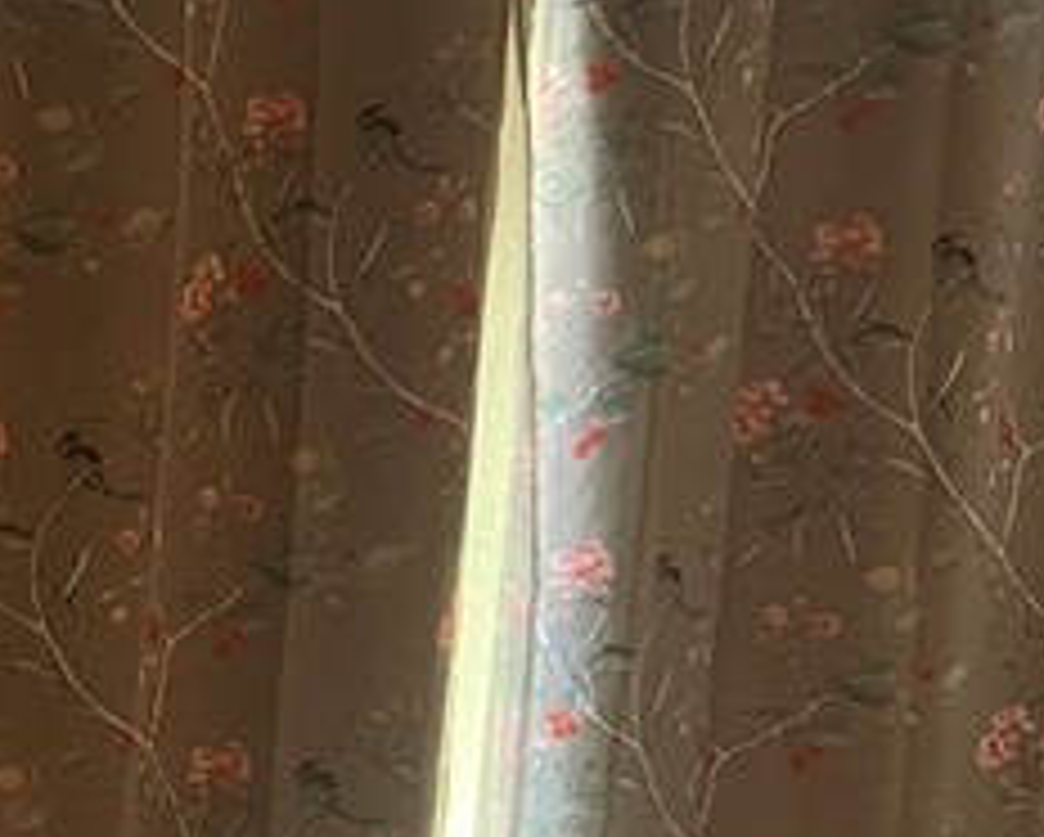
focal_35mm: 112
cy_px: 963
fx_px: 3464
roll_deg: -1.2
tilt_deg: -11.2
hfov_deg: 14.0
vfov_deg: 13.5
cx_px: -1156
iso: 200
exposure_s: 1/60
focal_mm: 5.7
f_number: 1.5
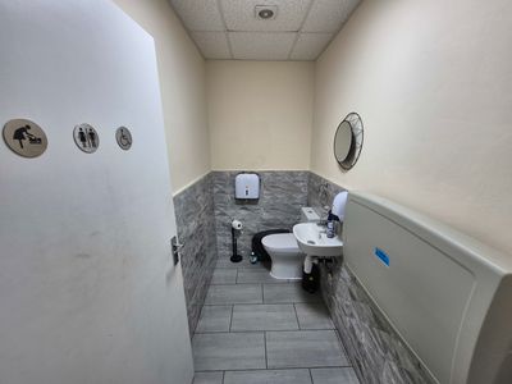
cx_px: 256
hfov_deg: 106.2
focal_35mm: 13
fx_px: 192
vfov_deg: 89.9
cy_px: 192
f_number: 2.2
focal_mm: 1.74
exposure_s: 1/50
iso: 80
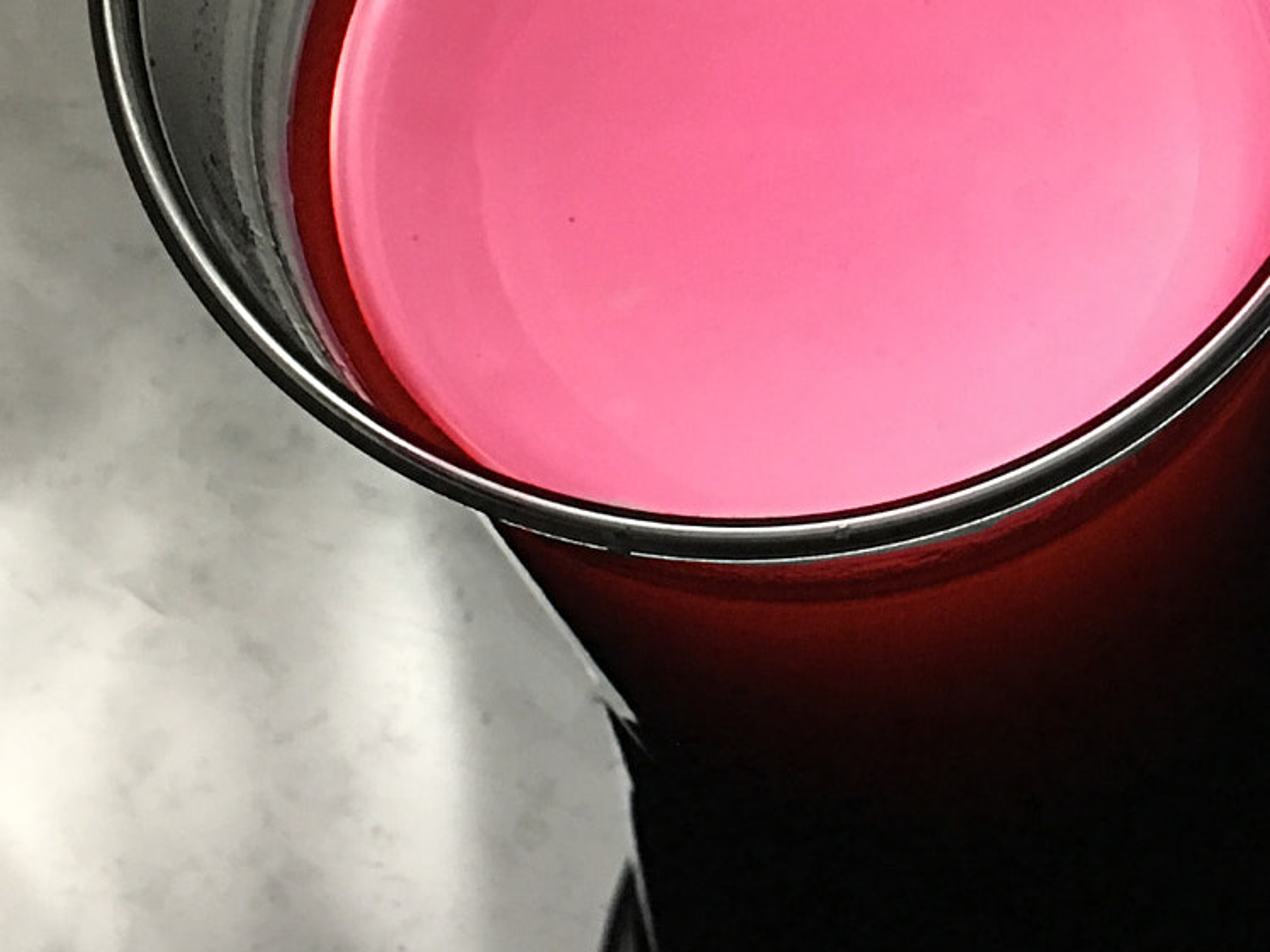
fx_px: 2275
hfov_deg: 30.0
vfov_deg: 23.5
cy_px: 285
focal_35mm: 62
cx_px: 1127
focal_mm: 4.15
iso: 100
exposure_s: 1/8
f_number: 2.2
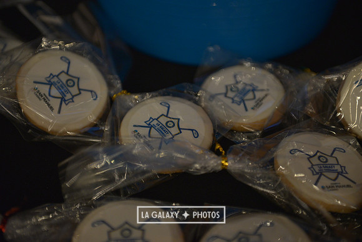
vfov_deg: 19.5
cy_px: 121
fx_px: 704
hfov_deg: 28.8
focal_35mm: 70
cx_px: 181
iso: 1600
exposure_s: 1/200
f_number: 2.8
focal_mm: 70
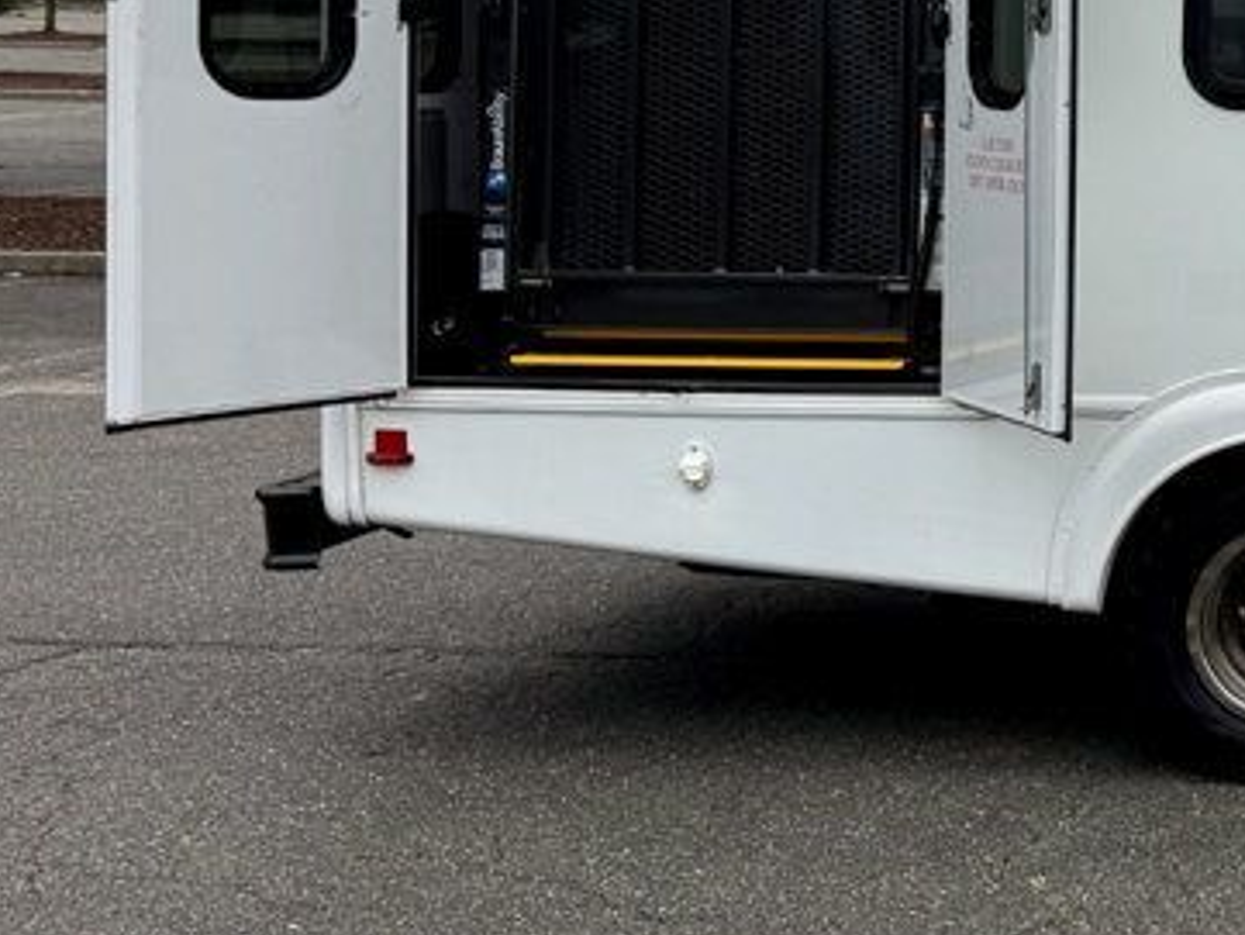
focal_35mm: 68
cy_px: 100
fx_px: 2447
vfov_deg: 21.2
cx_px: 1686
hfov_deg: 24.4
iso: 80
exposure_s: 1/4950
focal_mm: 6.76
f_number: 1.78
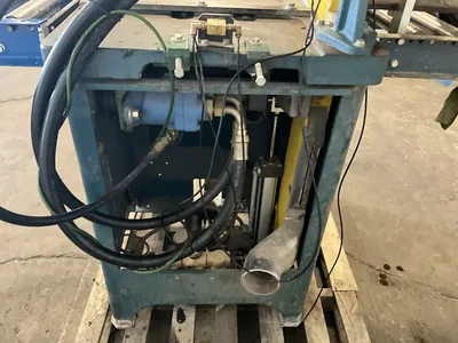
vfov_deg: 48.2
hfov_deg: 61.7
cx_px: 229
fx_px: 384
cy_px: 172
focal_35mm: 29
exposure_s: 1/30
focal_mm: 3
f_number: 1.8
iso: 500
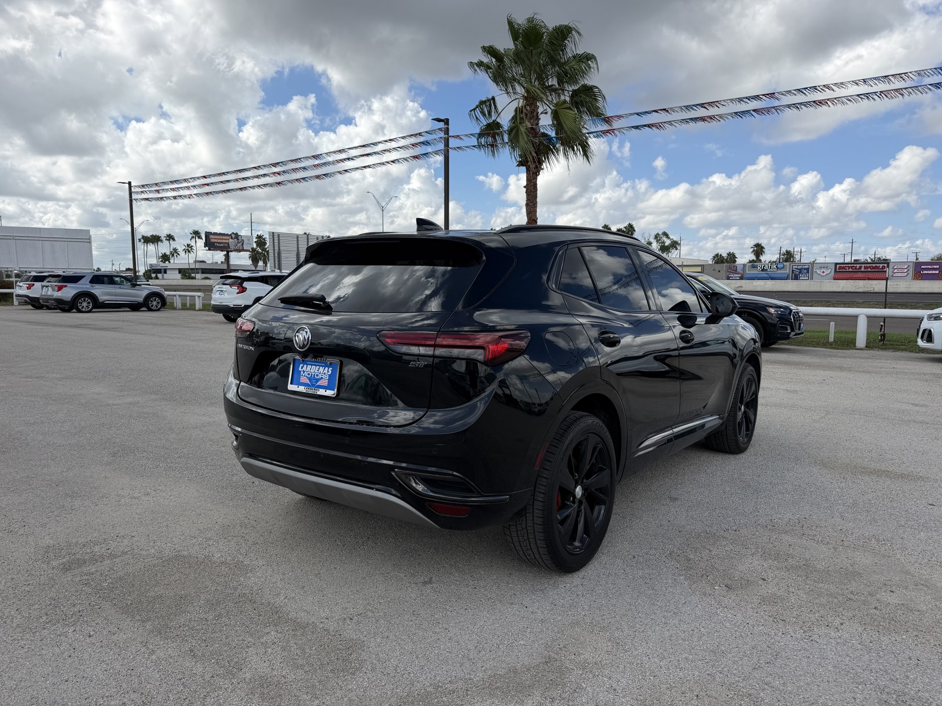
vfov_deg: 56.8
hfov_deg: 71.6
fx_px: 653
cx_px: 471
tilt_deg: -7.4
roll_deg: +0.2
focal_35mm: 24
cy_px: 353
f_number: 1.78
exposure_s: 1/4975
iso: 80
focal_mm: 6.76
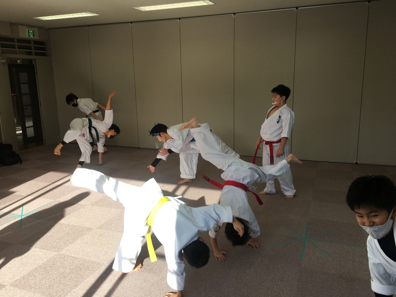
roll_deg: +1.6
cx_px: 198
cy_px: 148
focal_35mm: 29
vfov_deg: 48.2
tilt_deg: -11.5
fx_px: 332
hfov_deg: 61.7
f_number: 2.2
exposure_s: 1/430
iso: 25
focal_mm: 4.15
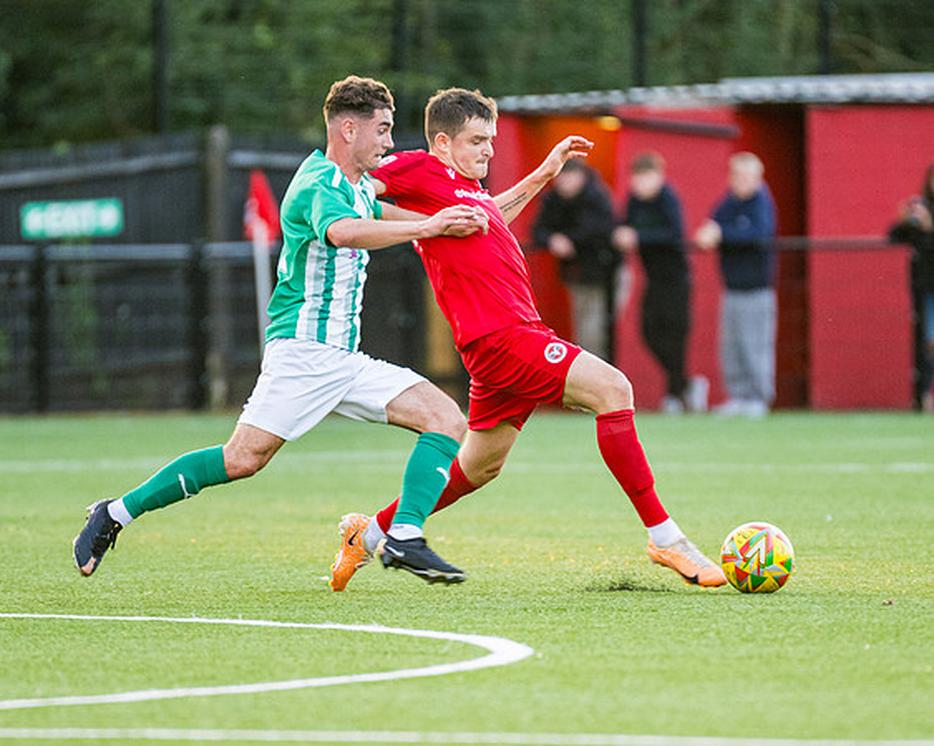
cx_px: 500
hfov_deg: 3.2
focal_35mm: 613
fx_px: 16946
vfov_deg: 2.5
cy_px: 366
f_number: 2.8
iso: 1250
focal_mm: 300
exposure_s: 1/640
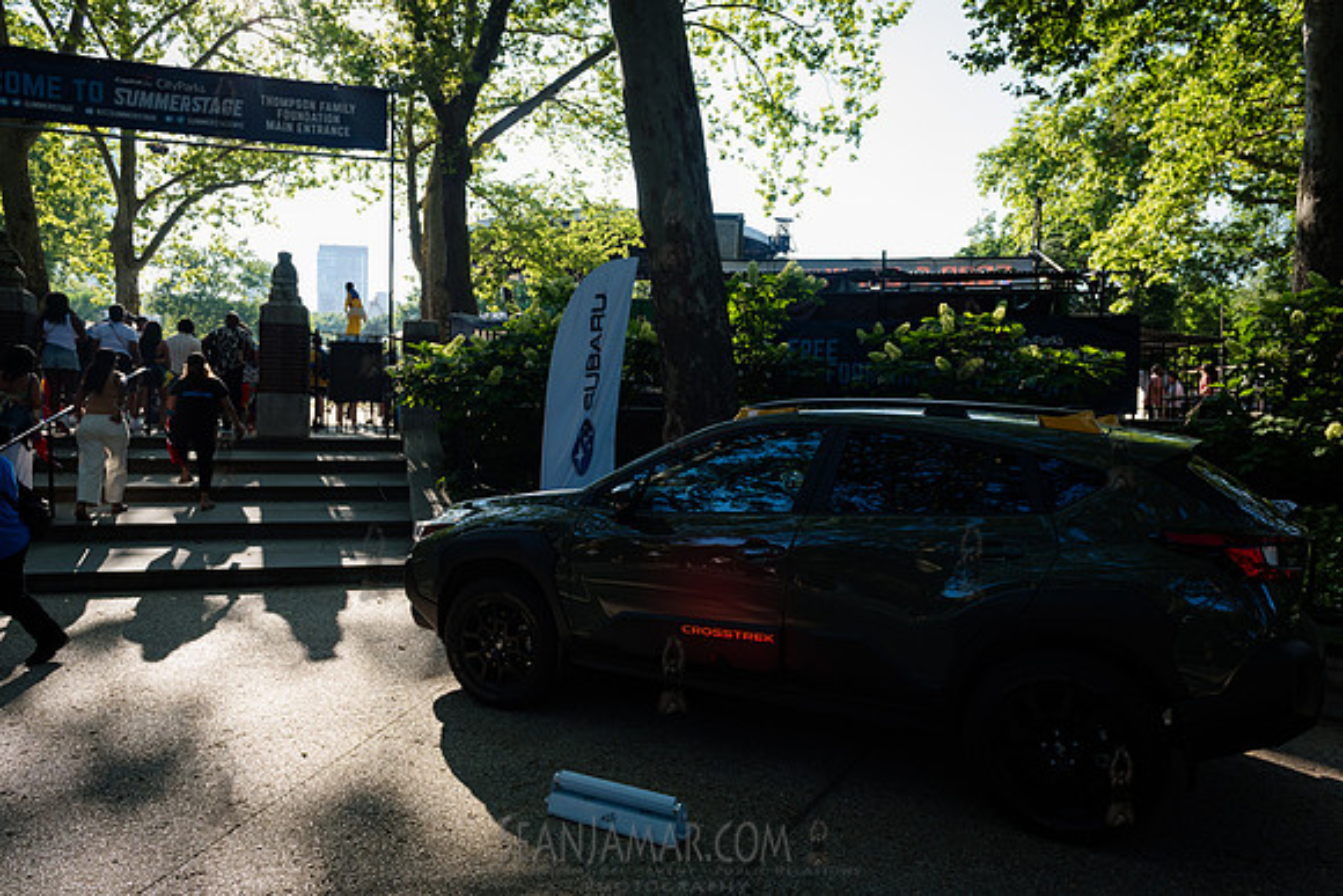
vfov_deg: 51.6
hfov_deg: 71.9
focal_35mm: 25
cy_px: 448
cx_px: 672
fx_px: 926
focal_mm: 24
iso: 400
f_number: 4
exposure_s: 1/500
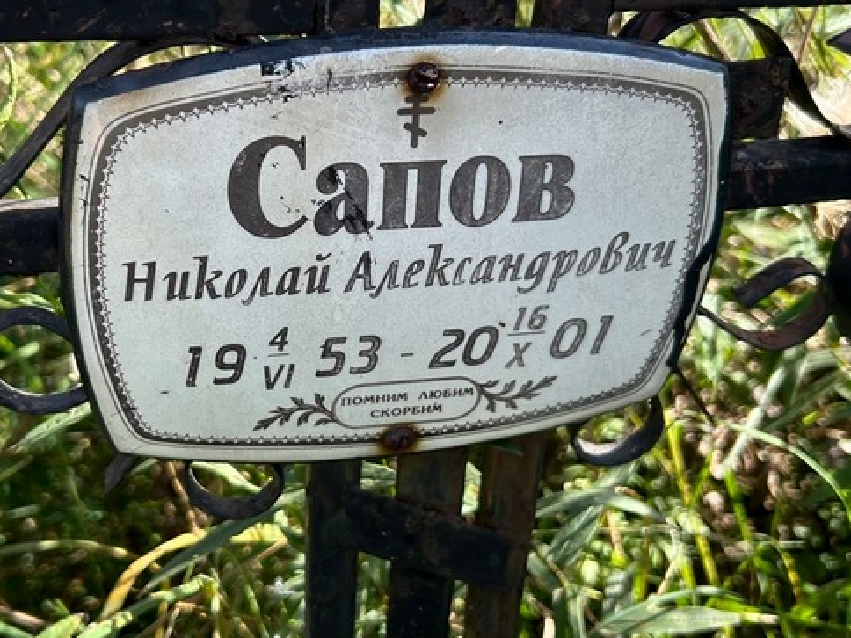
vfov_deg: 33.5
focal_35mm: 43
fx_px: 1057
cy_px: 251
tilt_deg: -34.4
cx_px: 331
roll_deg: +7.8
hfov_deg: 43.6
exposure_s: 1/840
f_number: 1.5
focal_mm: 5.7
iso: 50
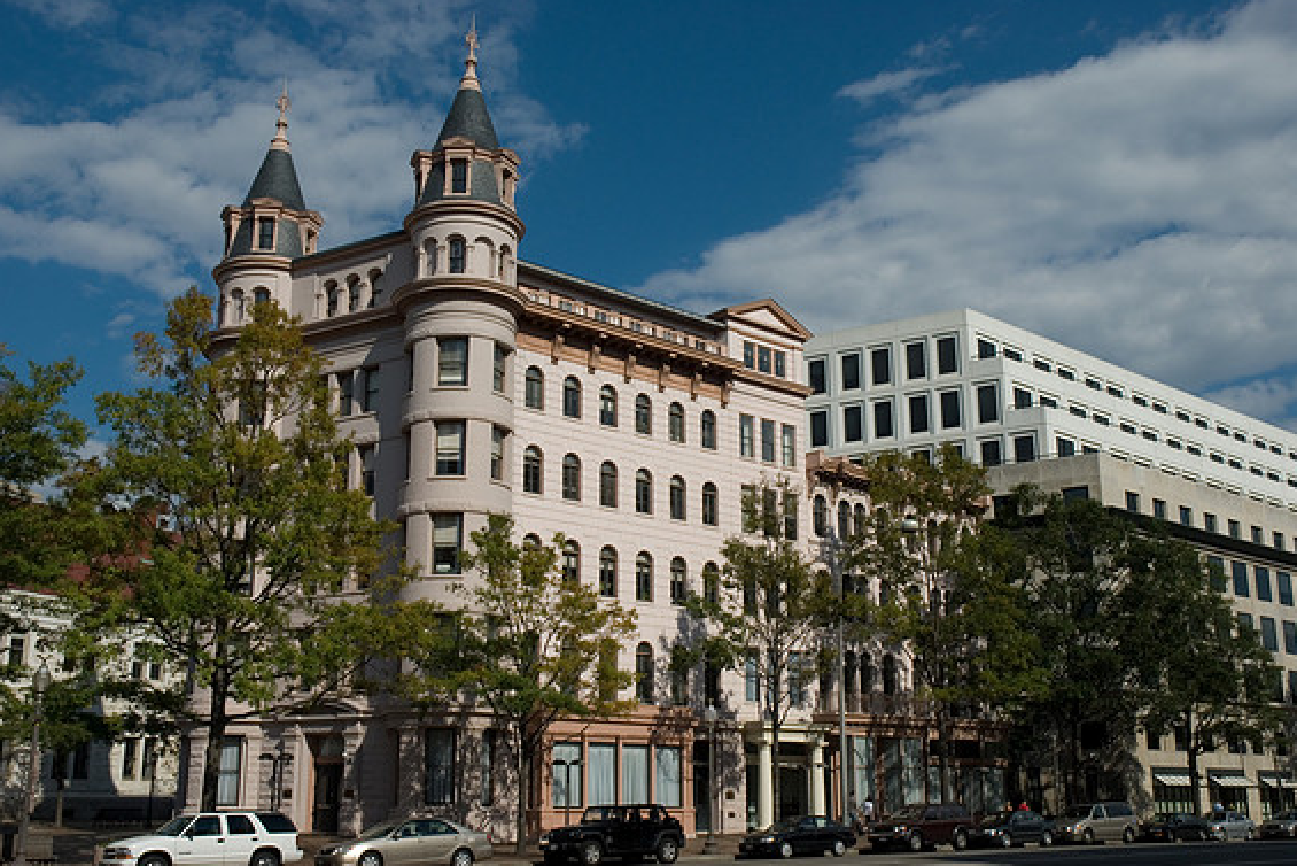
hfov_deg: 50.1
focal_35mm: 39
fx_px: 1388
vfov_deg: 34.6
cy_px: 439
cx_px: 645
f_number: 10
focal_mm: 25
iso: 100
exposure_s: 1/250
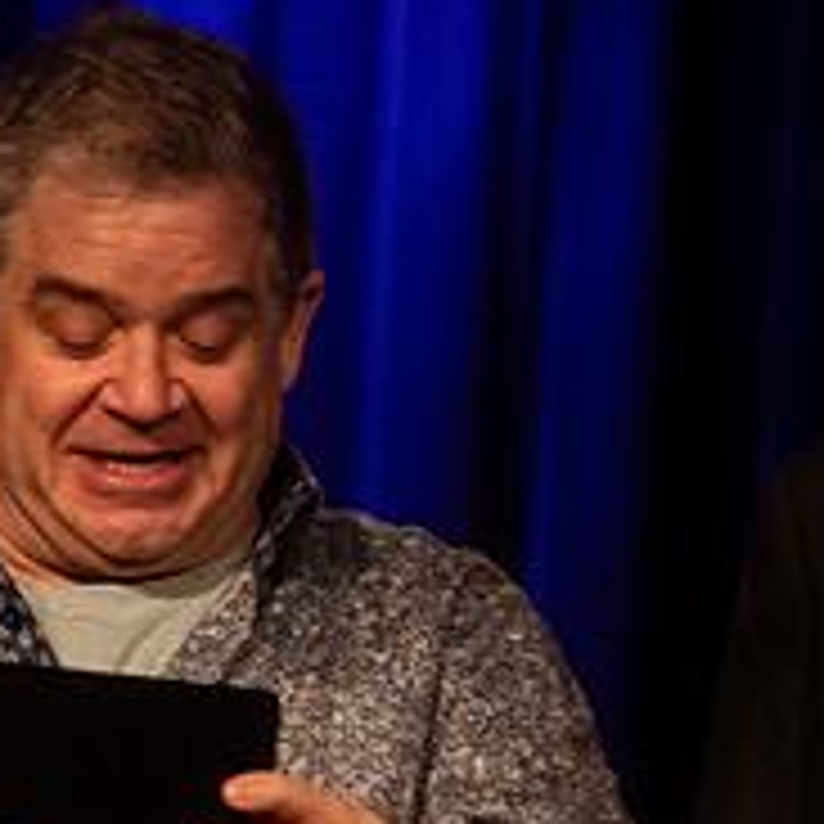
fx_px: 18313
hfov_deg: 2.6
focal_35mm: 680
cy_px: 526
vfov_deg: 2.6
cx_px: 64
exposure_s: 1/100
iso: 2000
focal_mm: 200
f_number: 3.2
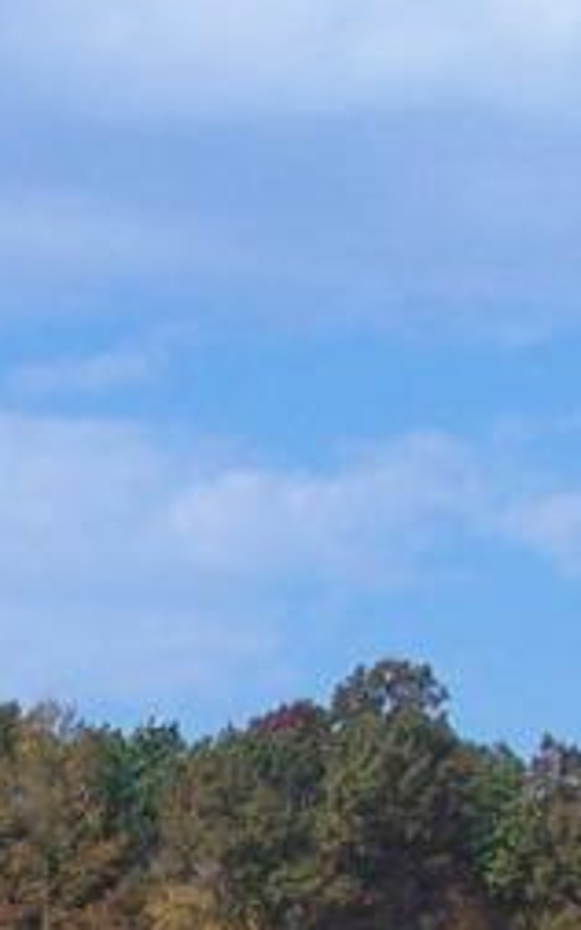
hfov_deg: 6.3
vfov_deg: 10.0
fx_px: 5171
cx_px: -507
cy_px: 1316
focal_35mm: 204
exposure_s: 1/1000
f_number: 4
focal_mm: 6.3
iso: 80
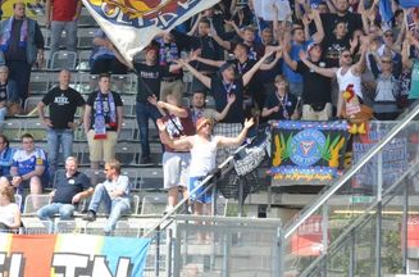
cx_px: 337
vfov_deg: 2.6
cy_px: 37
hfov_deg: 4.0
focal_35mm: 523
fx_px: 6070
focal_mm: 200
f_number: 9
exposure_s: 1/2500
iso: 2000
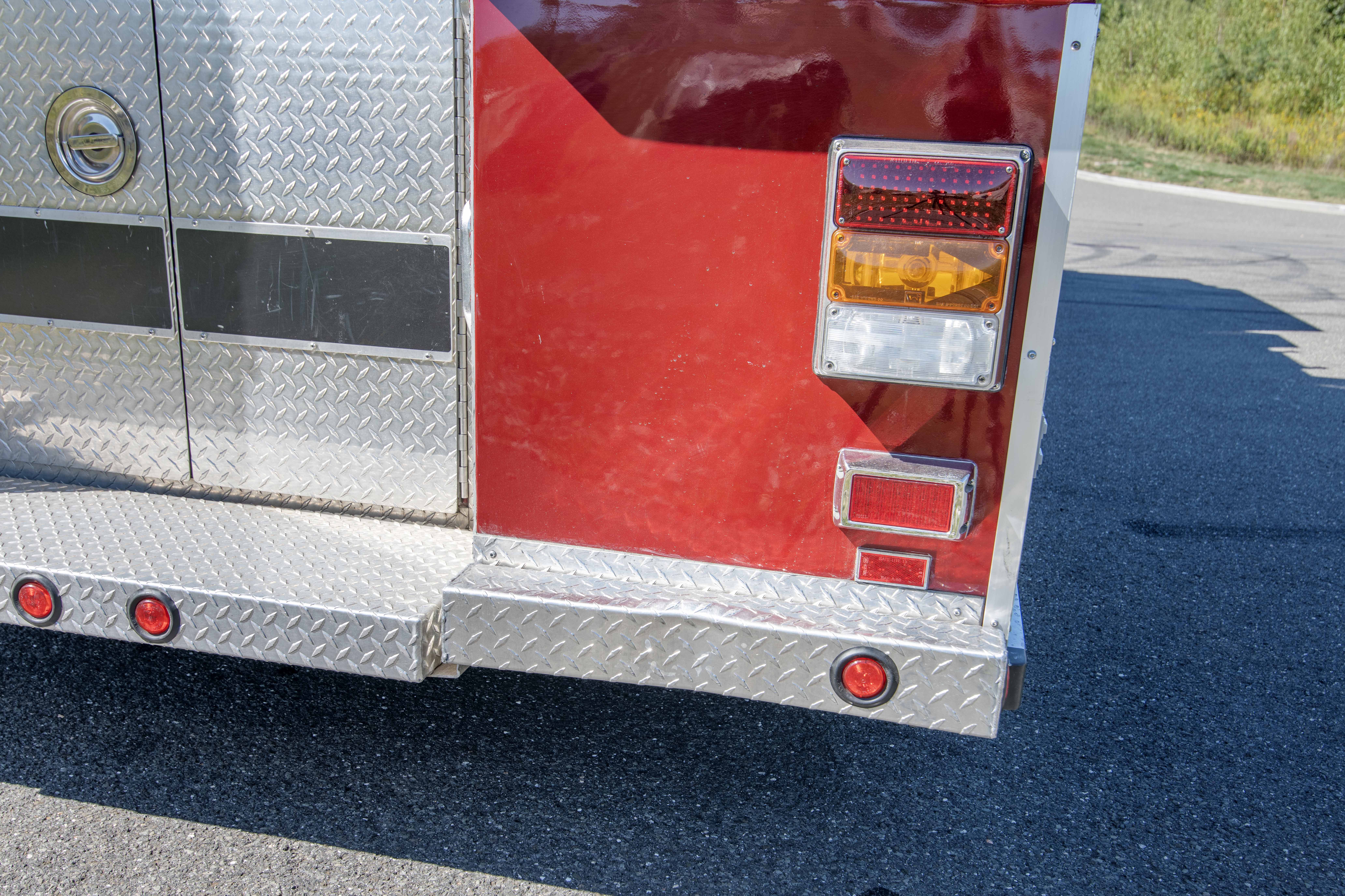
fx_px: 1046
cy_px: 448
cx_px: 672
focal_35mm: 28
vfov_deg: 46.4
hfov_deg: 65.5
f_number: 9
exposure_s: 1/250
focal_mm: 28
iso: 100
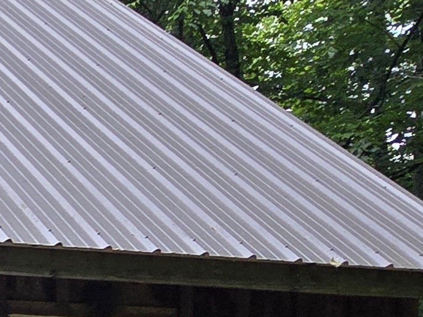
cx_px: -406
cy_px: 439
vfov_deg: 17.8
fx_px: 929
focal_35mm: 76
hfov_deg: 18.1
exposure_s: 1/359
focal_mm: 2.2
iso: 80
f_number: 2.2
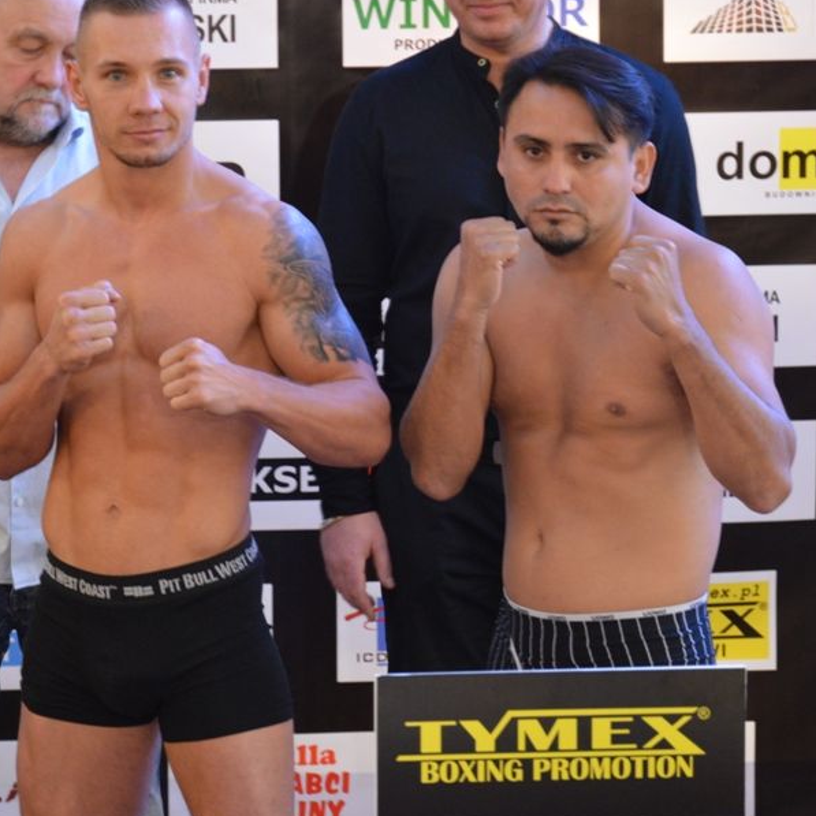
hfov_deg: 9.4
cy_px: 371
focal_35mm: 186
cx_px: 368
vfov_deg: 9.4
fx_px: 4953
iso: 1600
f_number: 5.6
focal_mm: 85
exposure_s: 1/13
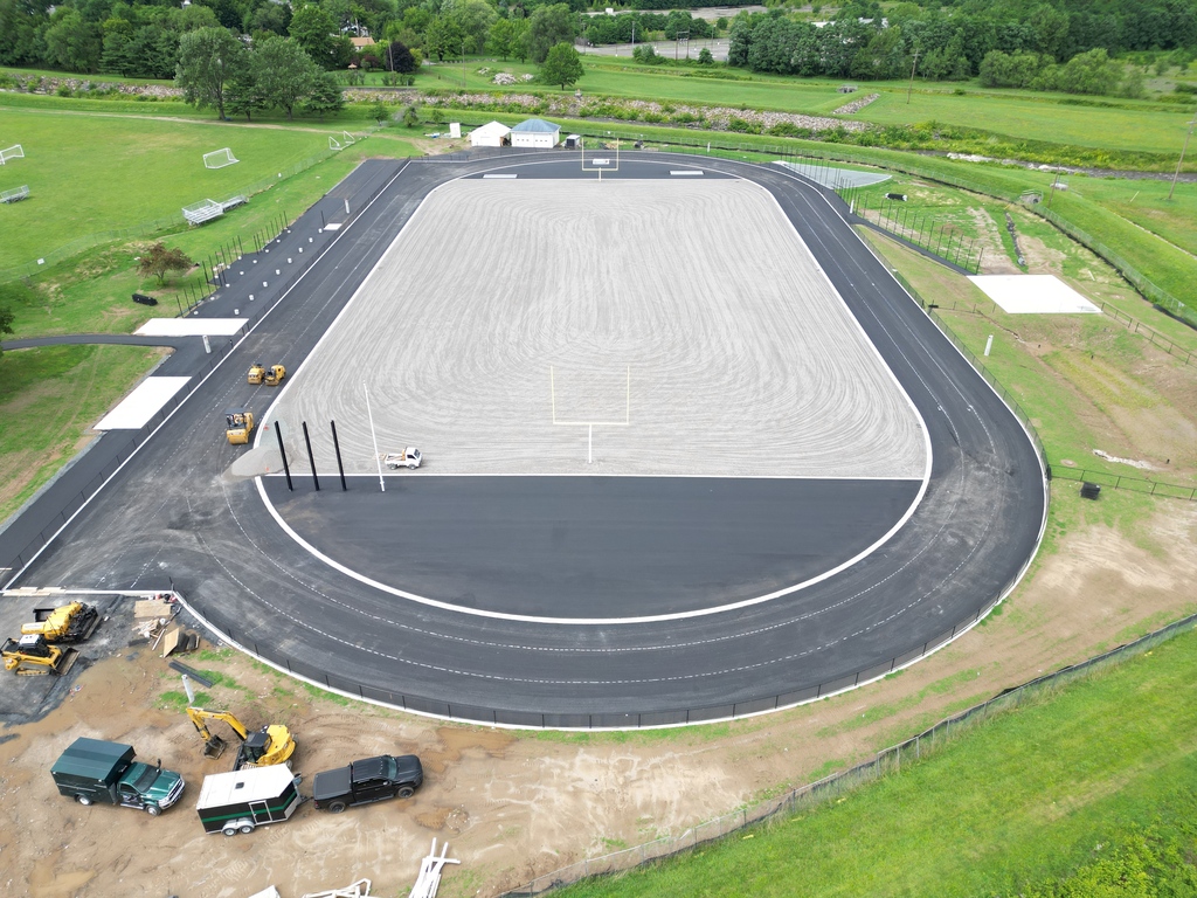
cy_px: 449
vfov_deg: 56.8
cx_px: 598
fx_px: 830
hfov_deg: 71.6
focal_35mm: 24
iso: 100
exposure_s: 1/640
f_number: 1.7
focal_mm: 6.72
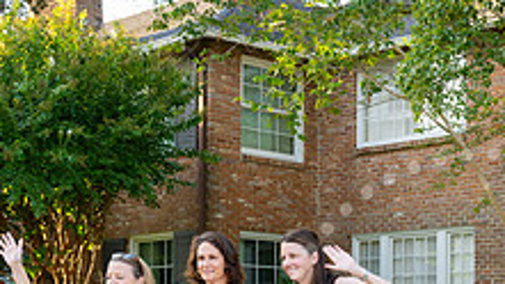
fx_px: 1325
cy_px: 363
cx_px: 489
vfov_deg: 11.9
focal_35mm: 99
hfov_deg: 21.0
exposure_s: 1/100
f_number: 7.1
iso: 400
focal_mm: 36
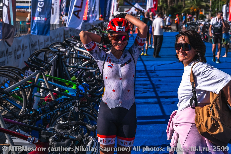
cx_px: 116
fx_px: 706
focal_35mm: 110
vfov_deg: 12.4
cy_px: 77
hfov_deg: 18.6
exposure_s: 1/1250
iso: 320
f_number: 10
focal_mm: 110
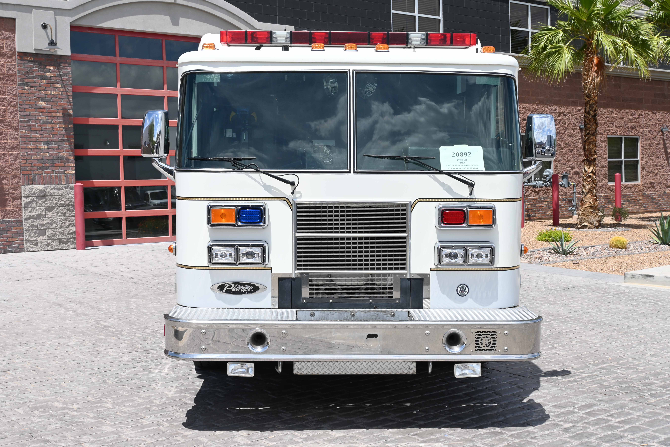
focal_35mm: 47
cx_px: 335
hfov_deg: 42.1
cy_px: 226
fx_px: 870
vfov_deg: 28.8
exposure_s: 1/320
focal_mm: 30.5
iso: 100
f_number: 9
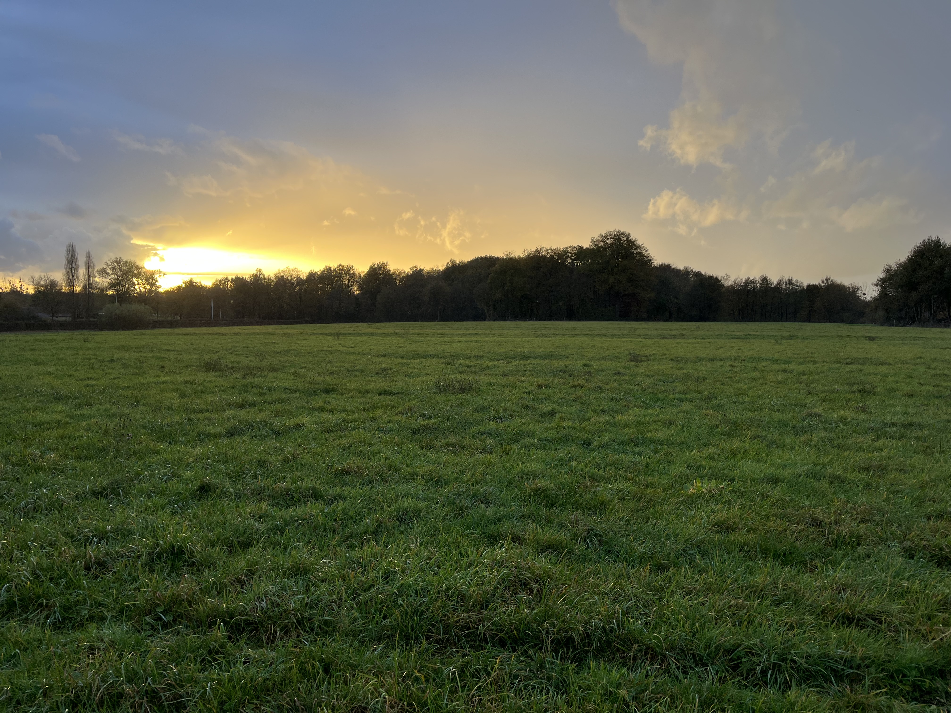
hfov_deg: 67.3
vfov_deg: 53.1
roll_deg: -1.5
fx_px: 714
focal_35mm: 26
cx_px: 476
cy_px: 356
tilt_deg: -4.7
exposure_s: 1/242
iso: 40
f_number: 1.6
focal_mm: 5.1
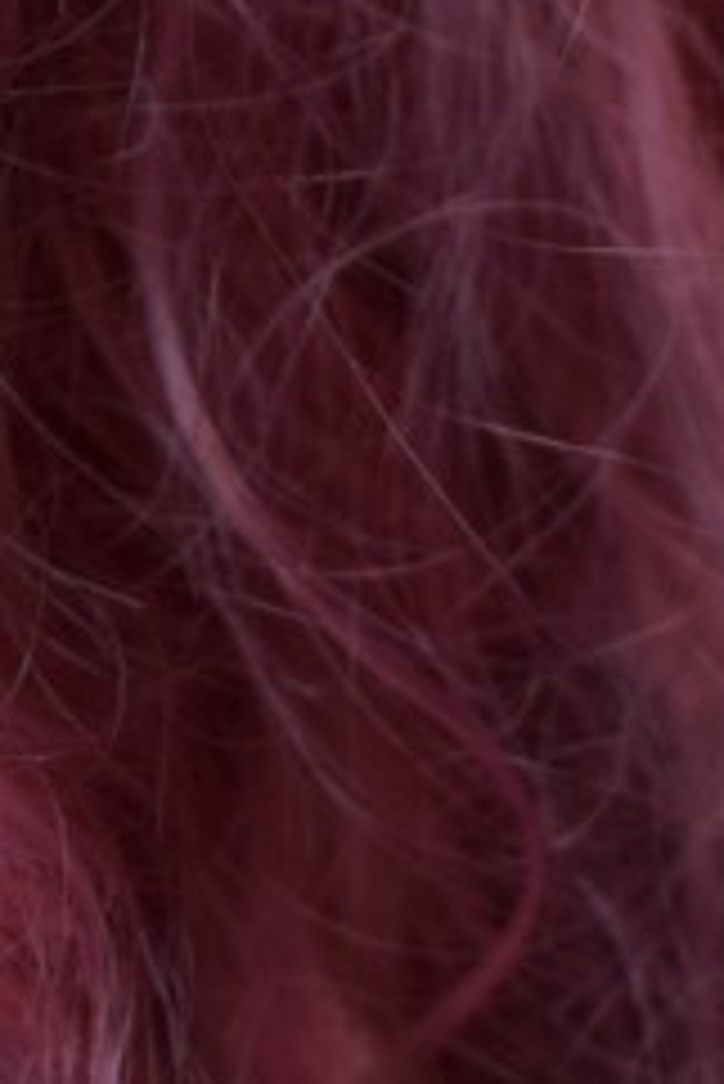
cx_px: -270
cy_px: -688
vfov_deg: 9.2
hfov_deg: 6.3
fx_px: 6476
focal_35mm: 215
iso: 500
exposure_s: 1/60
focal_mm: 30
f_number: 4.2
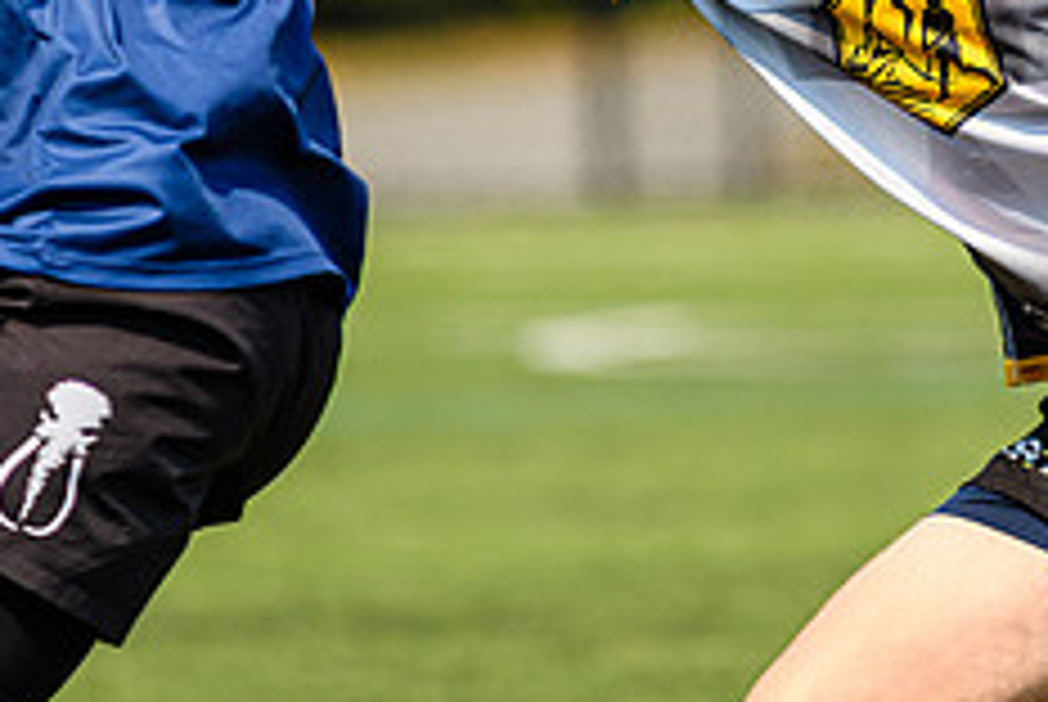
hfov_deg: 2.8
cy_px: -97
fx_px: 21744
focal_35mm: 746
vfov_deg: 1.8
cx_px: 751
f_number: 3.2
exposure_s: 1/1000
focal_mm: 200
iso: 100
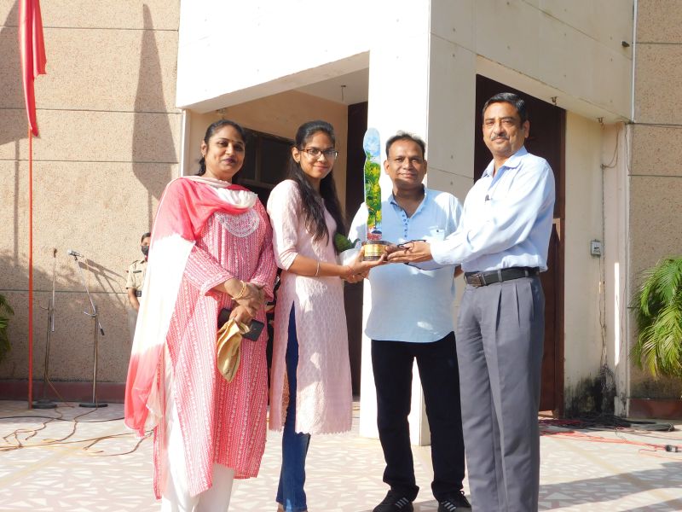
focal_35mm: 40
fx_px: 788
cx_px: 341
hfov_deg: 46.8
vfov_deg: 36.0
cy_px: 256
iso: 125
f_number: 3.6
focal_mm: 7.1
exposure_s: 1/640
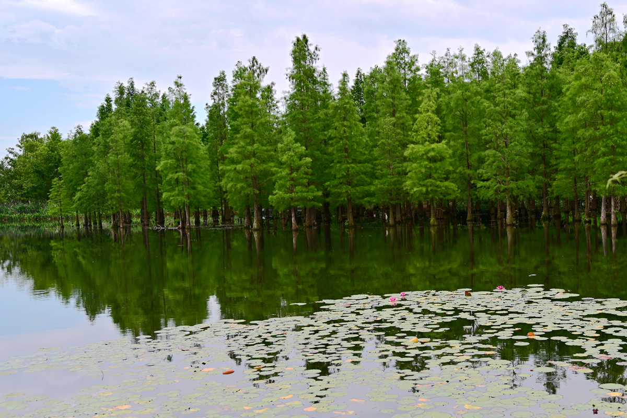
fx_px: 549
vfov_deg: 41.7
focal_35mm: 32
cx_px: 314
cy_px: 209
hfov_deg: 59.5
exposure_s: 1/320
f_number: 4
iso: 64
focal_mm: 31.5
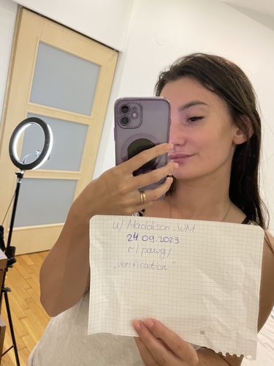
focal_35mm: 26
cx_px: 137
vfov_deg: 67.3
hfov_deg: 53.1
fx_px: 274
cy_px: 183
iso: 500
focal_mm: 4.2
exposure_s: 1/33
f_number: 1.6
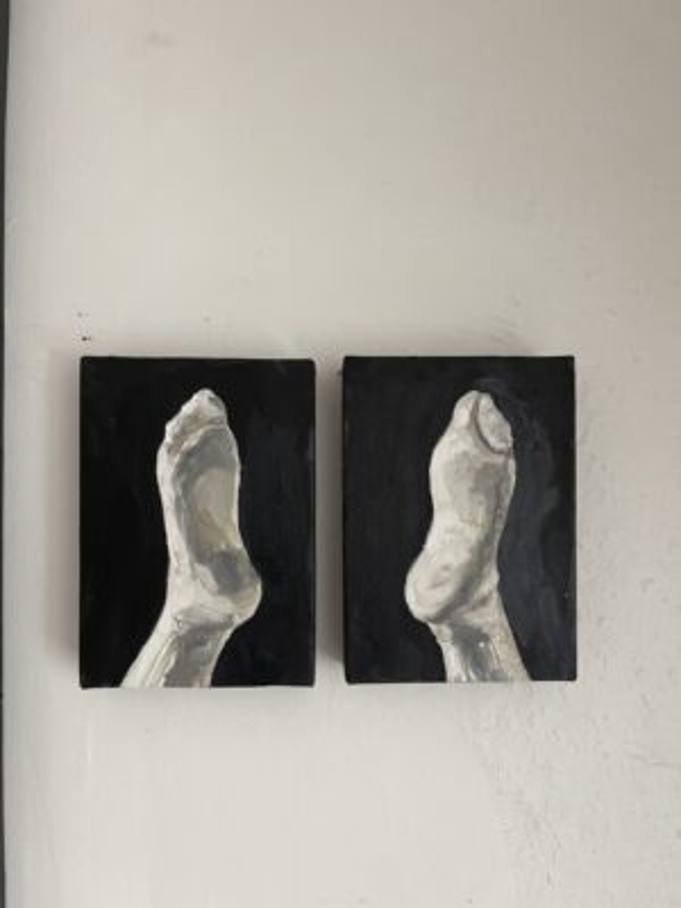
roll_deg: +0.4
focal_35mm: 25
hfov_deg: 54.9
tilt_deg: +0.4
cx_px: 340
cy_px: 454
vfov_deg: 69.4
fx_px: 656
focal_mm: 5.1
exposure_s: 1/60
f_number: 1.6
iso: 160
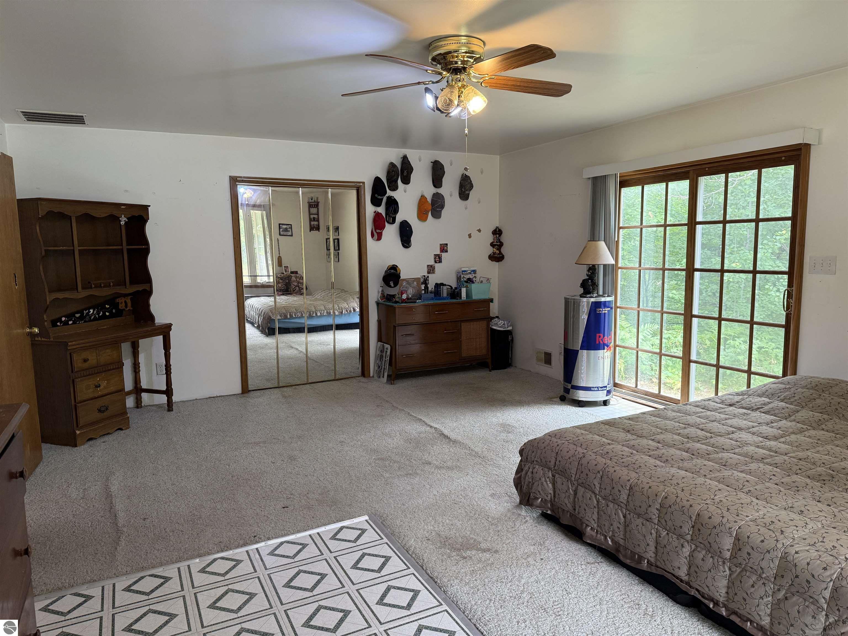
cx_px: 424
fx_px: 588
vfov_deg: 56.8
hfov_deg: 71.6
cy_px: 318
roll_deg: +1.2
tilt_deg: -6.6
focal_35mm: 24
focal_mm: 6.76
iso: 200
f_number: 1.78
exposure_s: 1/121
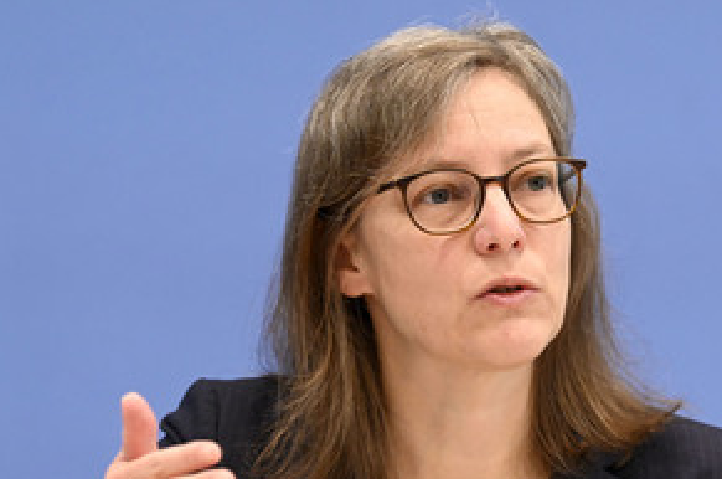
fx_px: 3884
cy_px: 367
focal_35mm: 194
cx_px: 490
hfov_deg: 10.6
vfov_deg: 7.0
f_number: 5.6
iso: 5000
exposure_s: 1/500
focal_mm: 125
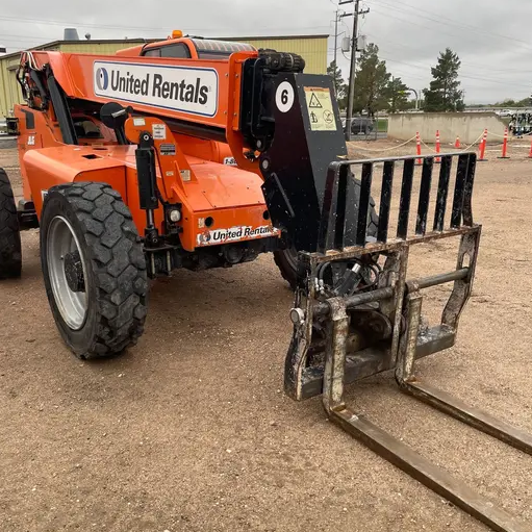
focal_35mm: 33
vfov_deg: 49.7
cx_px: 249
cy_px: 270
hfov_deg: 49.7
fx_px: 574
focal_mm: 4.2
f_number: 1.6
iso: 64
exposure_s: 1/121
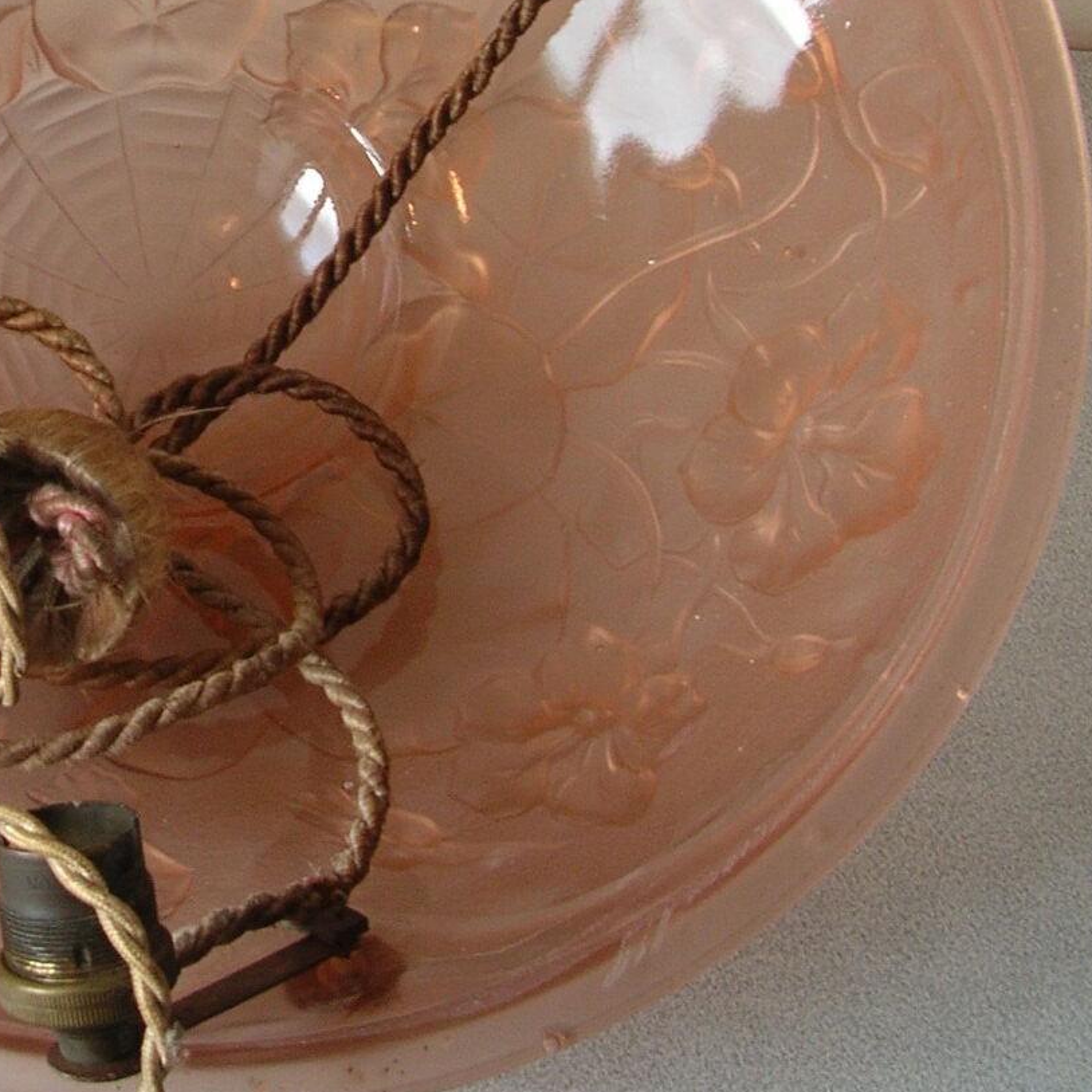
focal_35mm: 76
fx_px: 2712
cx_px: 152
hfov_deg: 22.3
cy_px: 103
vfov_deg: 22.2
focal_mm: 5.8
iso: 50
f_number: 2.8
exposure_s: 1/10.4
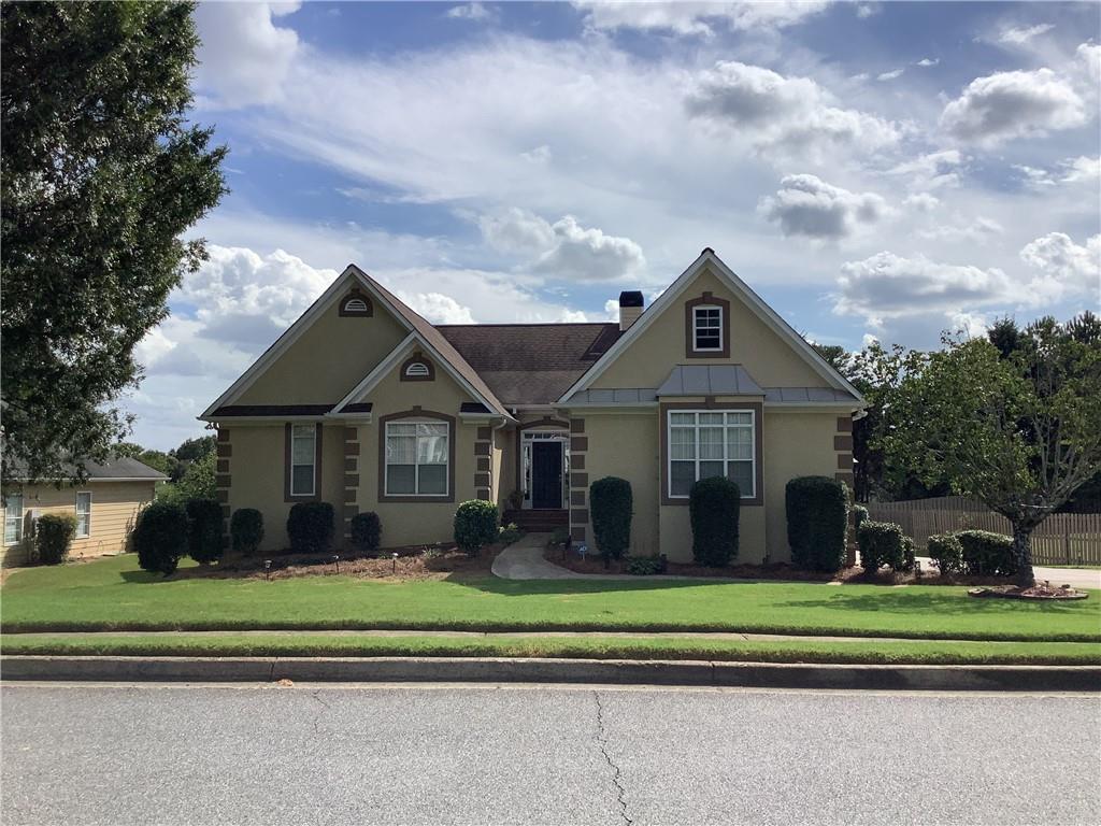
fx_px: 986
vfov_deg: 45.4
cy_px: 413
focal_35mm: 31
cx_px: 550
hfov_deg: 58.4
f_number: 2.4
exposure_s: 1/2717
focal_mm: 3.3
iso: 25
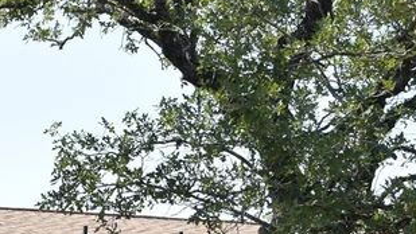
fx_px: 1721
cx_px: 105
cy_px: 342
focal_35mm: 156
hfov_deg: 13.7
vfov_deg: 7.7
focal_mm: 30
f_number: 8
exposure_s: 1/200
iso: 100
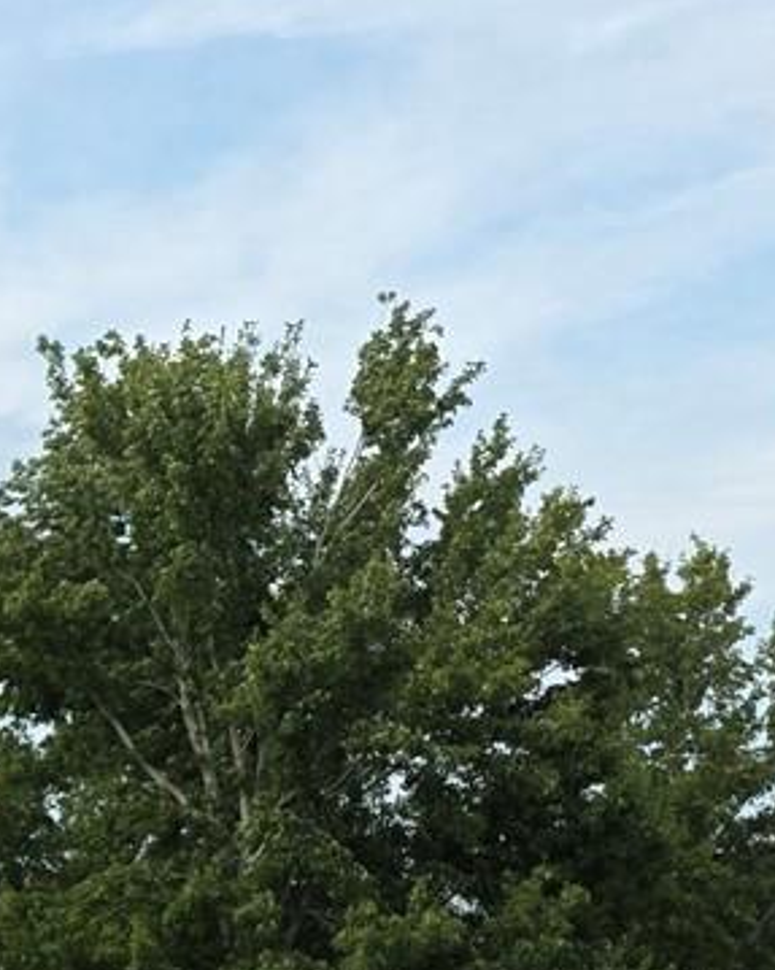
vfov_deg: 18.8
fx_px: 2868
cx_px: -972
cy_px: 924
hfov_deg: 12.6
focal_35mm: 100
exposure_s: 1/1780
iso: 80
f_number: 1.7
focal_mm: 6.25
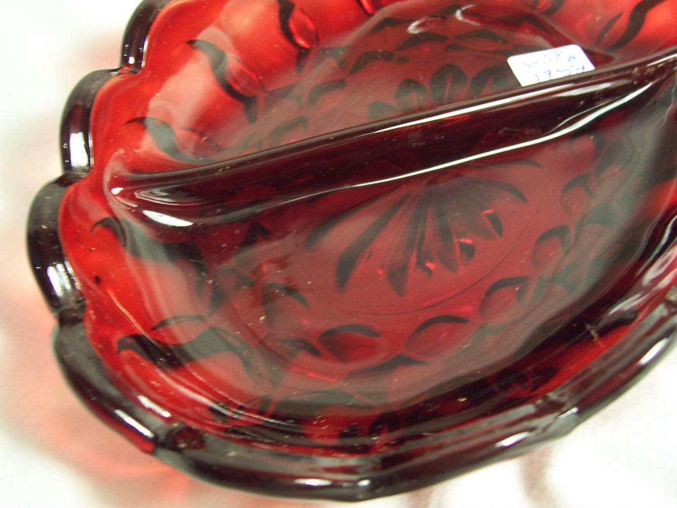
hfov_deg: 50.1
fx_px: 724
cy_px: 254
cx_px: 338
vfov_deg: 38.7
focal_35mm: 37
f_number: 2.8
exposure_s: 1/30
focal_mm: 5.6
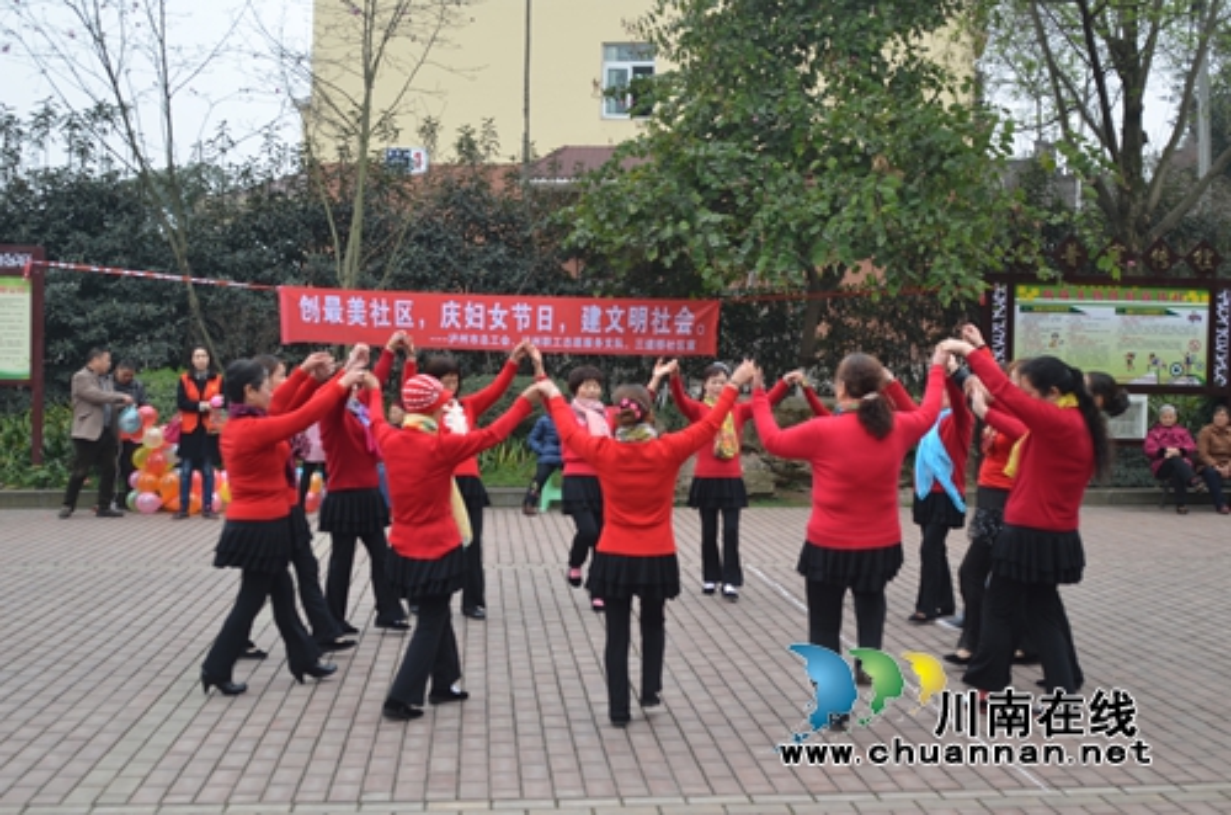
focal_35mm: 42
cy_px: 408
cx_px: 616
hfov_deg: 46.5
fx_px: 1433
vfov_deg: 31.7
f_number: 4
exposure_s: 1/60
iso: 100
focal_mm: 28
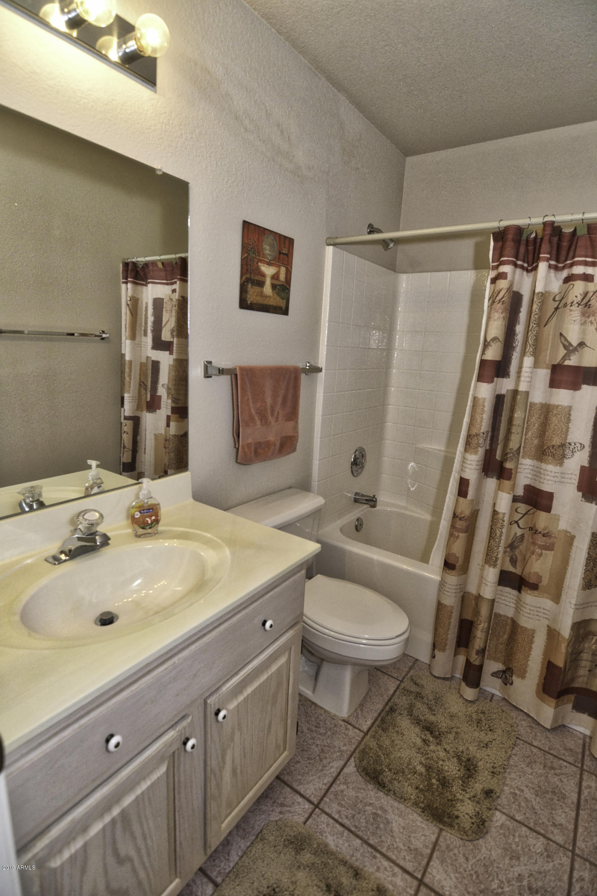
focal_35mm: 16
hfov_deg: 72.0
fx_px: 410
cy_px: 448
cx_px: 298
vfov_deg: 95.0
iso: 800
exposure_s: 1/60
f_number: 4
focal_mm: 11
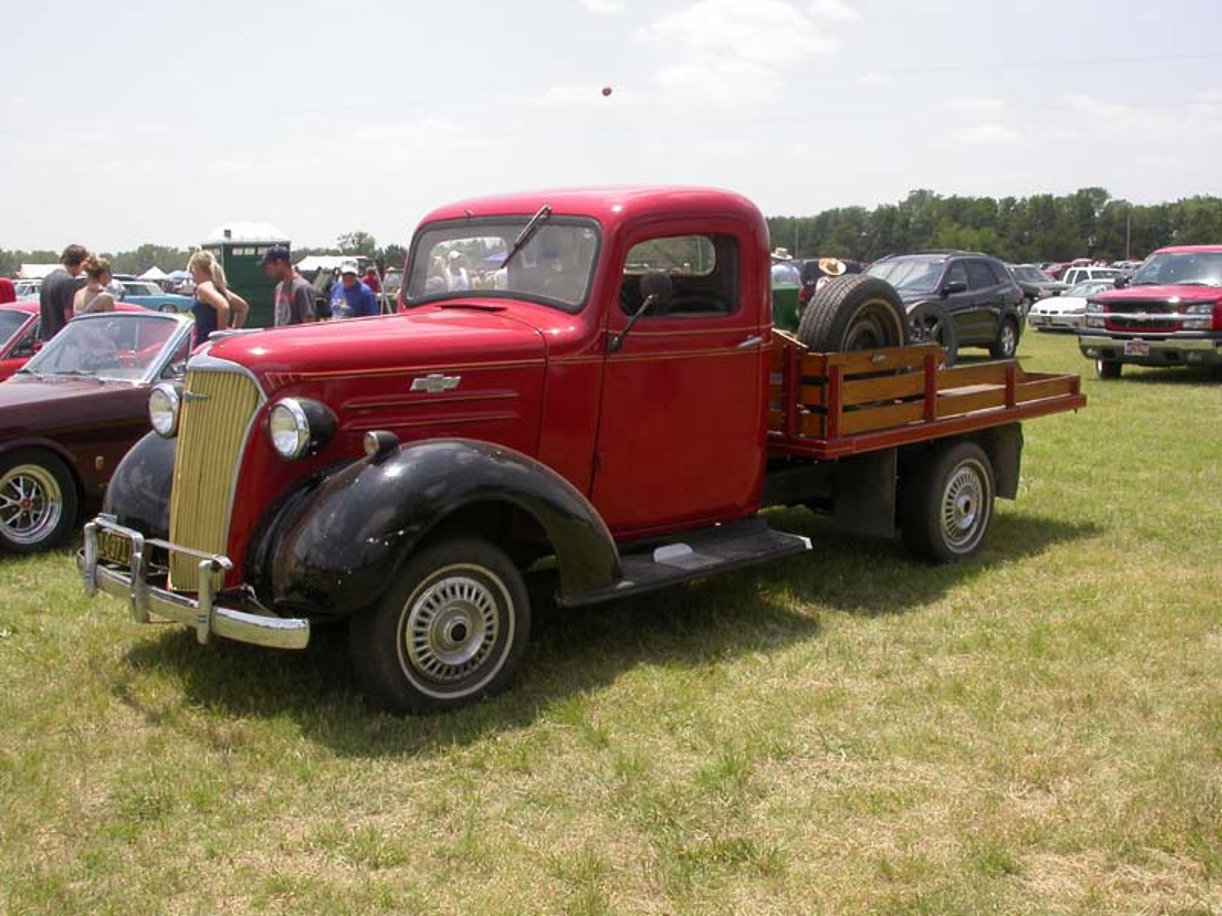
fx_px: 1341
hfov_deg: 49.0
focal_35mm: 38
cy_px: 458
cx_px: 611
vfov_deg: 37.7
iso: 100
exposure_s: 1/245
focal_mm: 7.85
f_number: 7.5
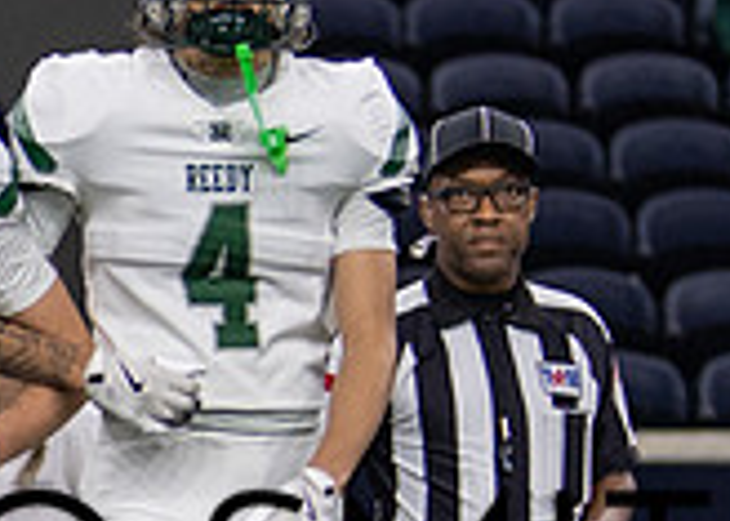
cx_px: -485
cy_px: 834
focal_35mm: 508
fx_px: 10528
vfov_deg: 2.8
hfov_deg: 3.9
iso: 250
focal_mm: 50
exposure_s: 1/640
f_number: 1.2
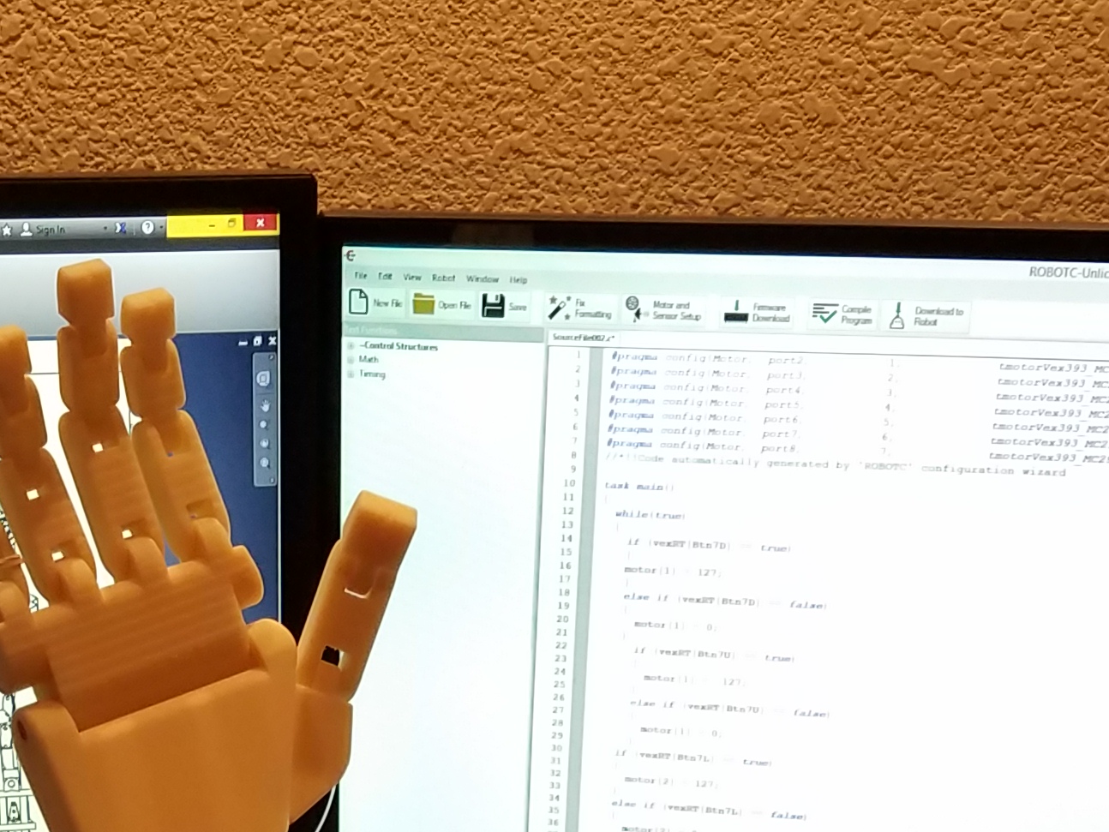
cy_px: 1202
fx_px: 2595
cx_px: 309
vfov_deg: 16.7
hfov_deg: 23.9
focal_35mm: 81
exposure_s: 1/50
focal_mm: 4.2
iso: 100
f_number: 1.7
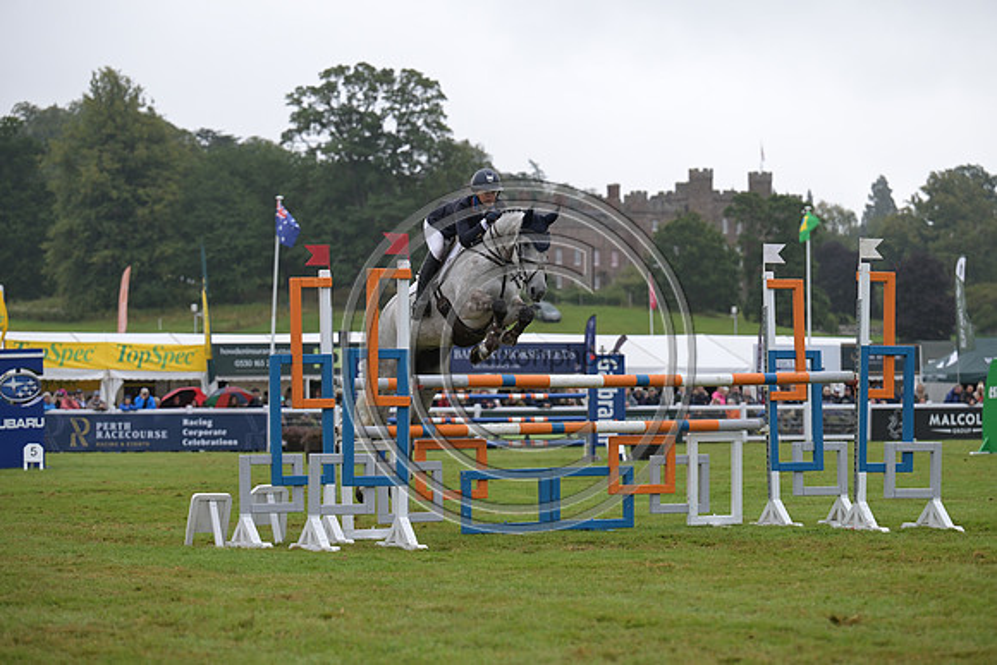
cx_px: 498
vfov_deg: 11.4
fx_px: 3324
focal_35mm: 120
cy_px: 332
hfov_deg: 17.1
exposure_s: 1/1250
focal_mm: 120
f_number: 4
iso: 800
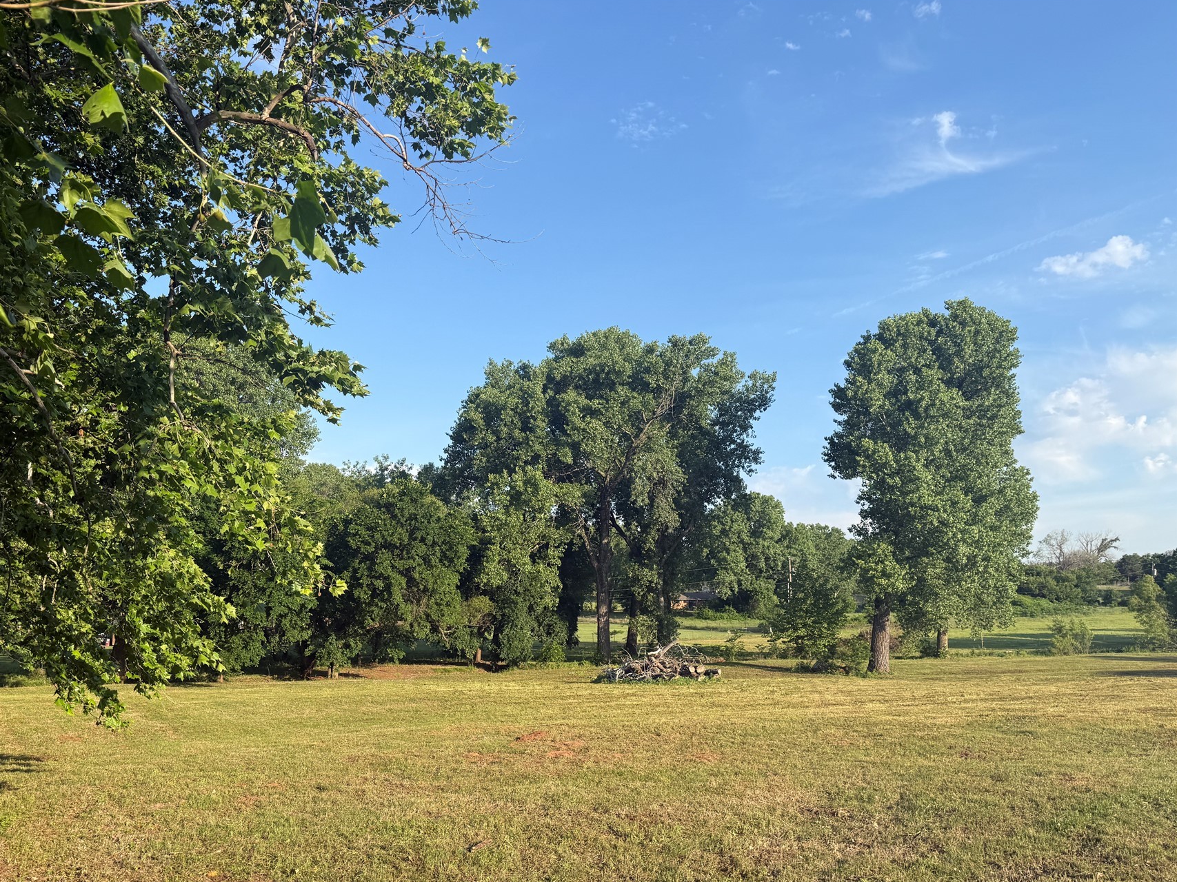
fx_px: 918
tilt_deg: +7.3
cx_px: 519
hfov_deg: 65.1
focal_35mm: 27
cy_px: 486
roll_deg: -0.5
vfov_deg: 51.3
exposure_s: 1/2611
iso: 80
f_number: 1.78
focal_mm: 6.76
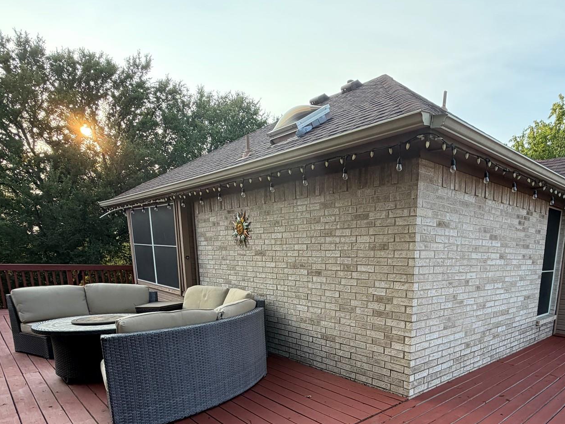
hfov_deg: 72.1
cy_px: 336
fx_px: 375
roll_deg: -1.6
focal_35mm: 23
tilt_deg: -11.8
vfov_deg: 55.0
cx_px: 368
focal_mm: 2.22
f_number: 2.2
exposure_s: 1/193
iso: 64
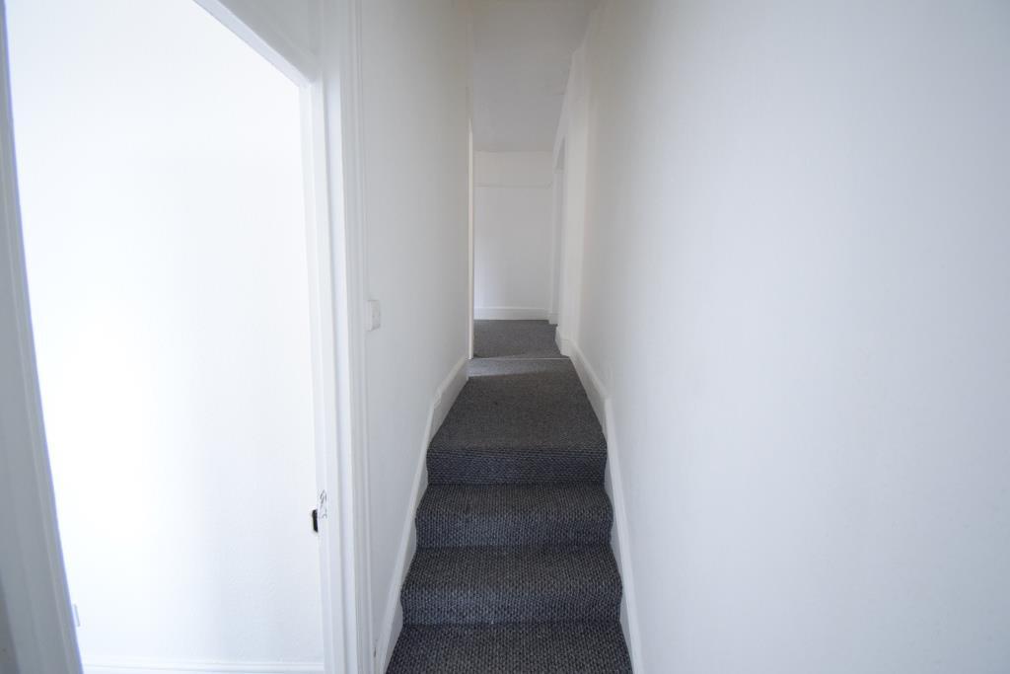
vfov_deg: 77.3
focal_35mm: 15
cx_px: 505
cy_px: 337
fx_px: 421
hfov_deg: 100.4
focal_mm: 10
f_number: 4.5
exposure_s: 1/60
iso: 1600
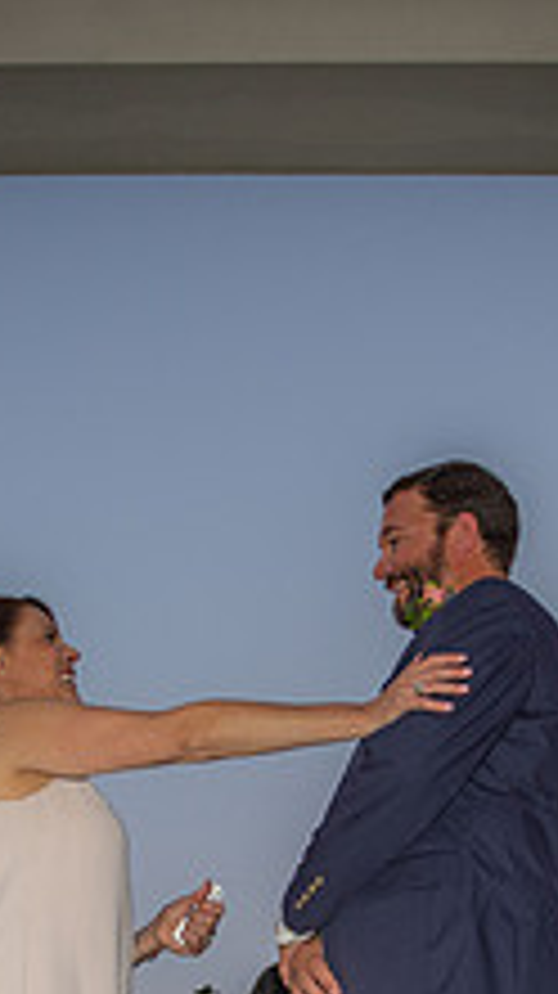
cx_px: 317
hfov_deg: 17.2
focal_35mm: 70
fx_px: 1845
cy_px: 870
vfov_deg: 29.1
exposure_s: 1/160
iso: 800
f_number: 2.8
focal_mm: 24
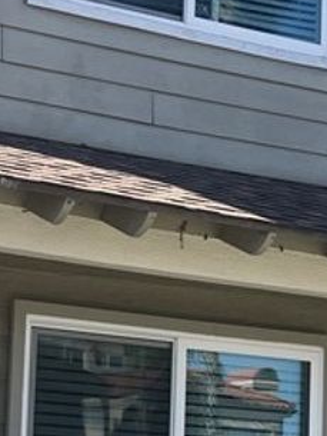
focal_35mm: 112
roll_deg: -2.2
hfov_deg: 13.2
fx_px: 1410
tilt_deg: +6.7
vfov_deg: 17.3
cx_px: 113
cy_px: 382
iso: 32
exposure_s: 1/1642
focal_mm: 5.1
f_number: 1.6
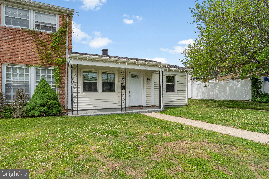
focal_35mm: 21
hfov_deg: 81.2
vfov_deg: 59.5
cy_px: 90
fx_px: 157
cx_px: 134
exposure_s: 1/1250
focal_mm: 21
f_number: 8
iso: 500
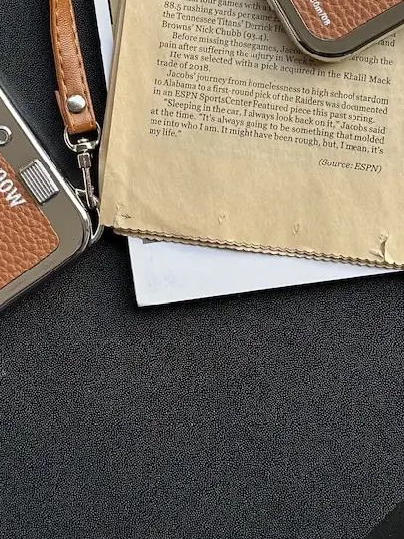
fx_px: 1758
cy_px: -65
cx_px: 112
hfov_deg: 13.1
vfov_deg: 16.8
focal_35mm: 113
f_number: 1.78
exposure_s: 1/356
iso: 80
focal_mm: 6.86
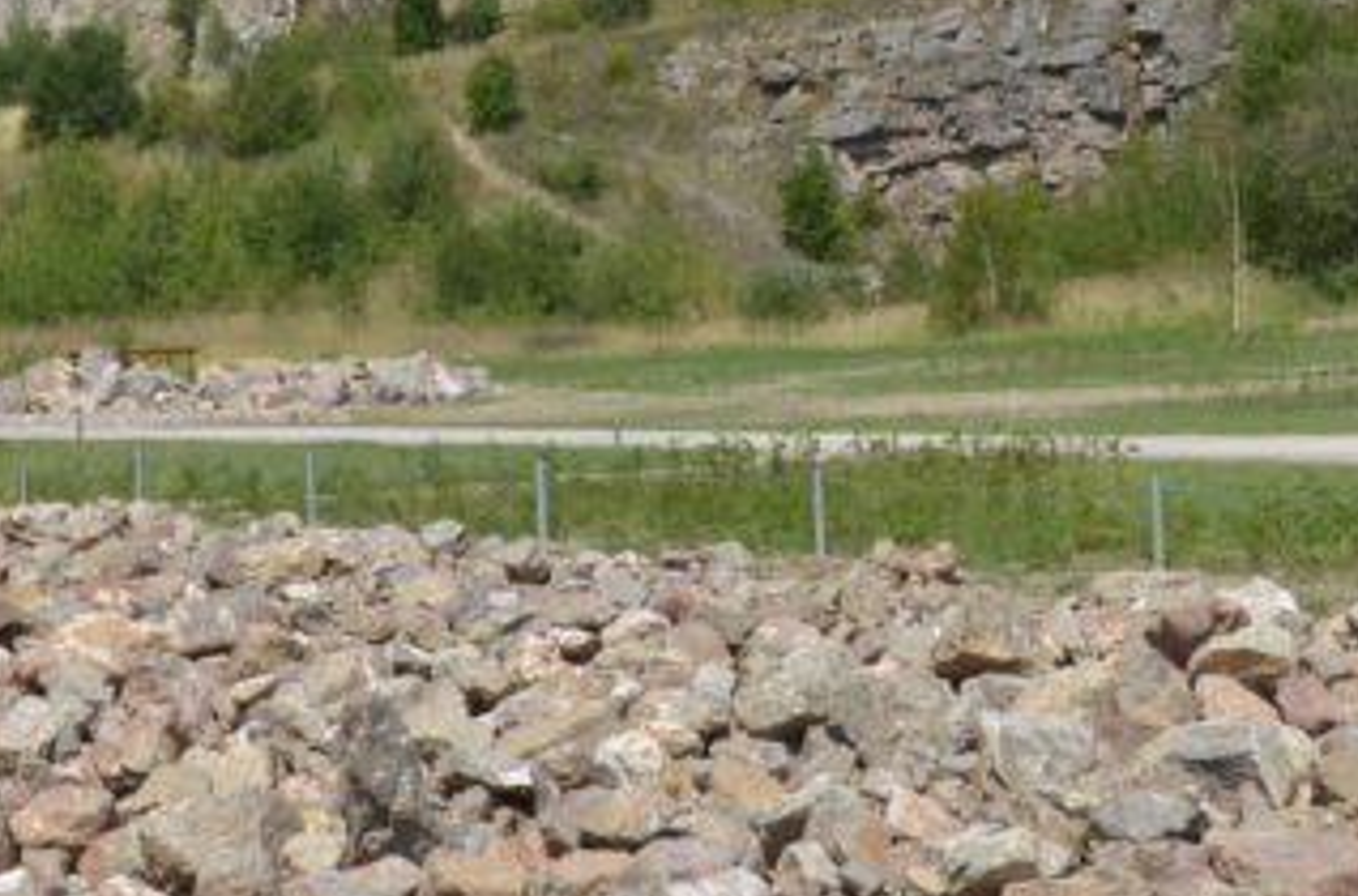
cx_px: 372
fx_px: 3272
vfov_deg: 15.4
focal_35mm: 87
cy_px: 55
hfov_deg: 23.3
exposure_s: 1/320
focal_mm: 18
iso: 100
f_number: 9
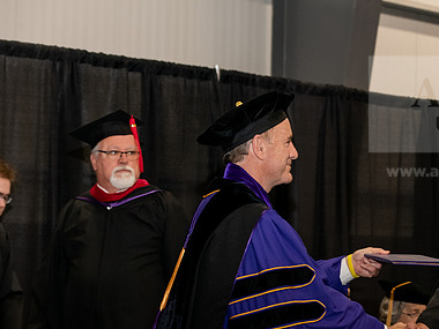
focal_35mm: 110
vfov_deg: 13.5
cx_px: 334
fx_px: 1395
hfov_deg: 17.8
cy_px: 196
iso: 2000
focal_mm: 75
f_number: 5.6
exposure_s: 1/200
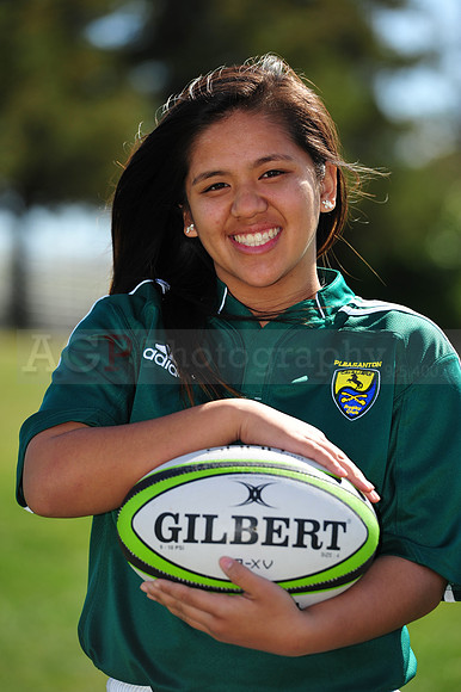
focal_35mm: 200
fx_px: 3846
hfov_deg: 6.9
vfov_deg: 10.3
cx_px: 230
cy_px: 346
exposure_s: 1/1000
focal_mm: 200
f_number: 4
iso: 200
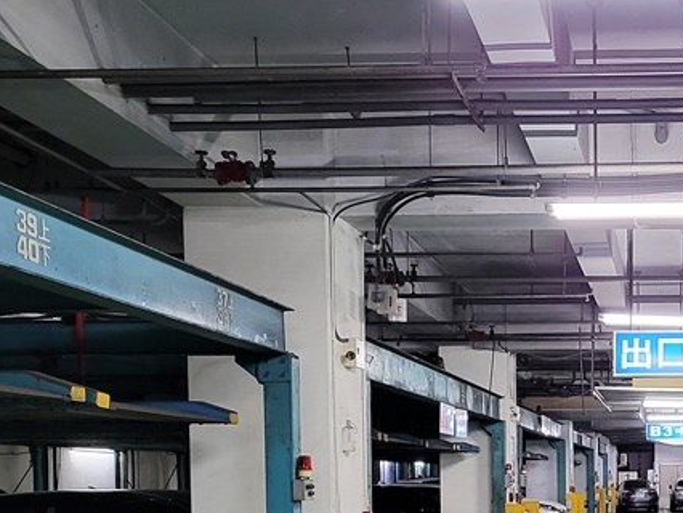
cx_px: 646
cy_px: 523
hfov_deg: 30.0
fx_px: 1204
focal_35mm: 61
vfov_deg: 23.0
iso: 320
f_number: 1.8
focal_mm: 5.4
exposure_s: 1/40
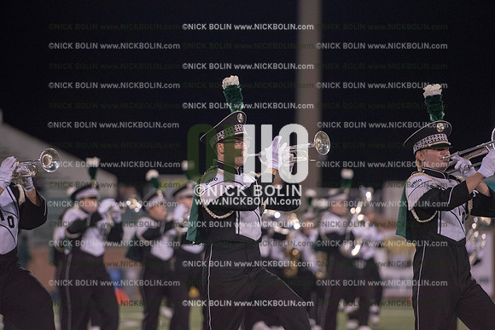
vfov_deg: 6.9
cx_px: 248
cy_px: 165
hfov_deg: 10.3
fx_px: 2751
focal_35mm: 200
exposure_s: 1/1250
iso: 5000
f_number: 3.2
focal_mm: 200
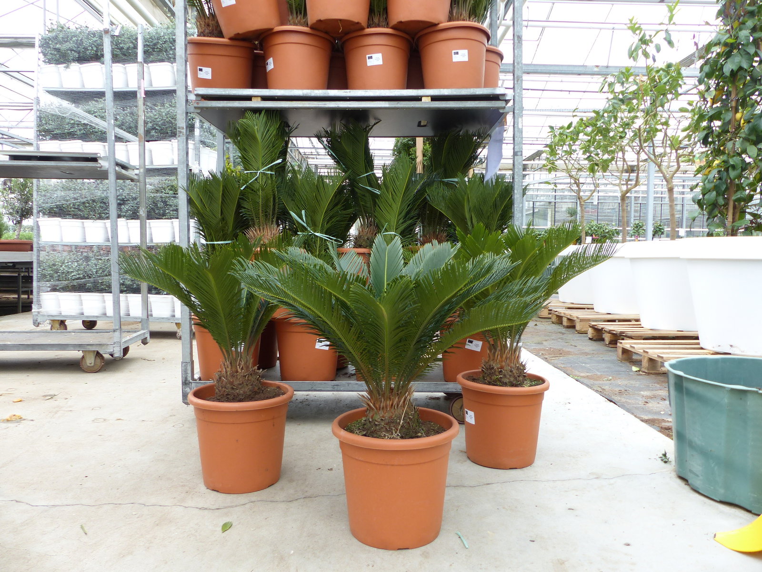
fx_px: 550
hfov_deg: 69.4
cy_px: 286
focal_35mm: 25
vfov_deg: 54.9
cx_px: 381
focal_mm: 4.5
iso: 100
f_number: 2.8
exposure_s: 1/100
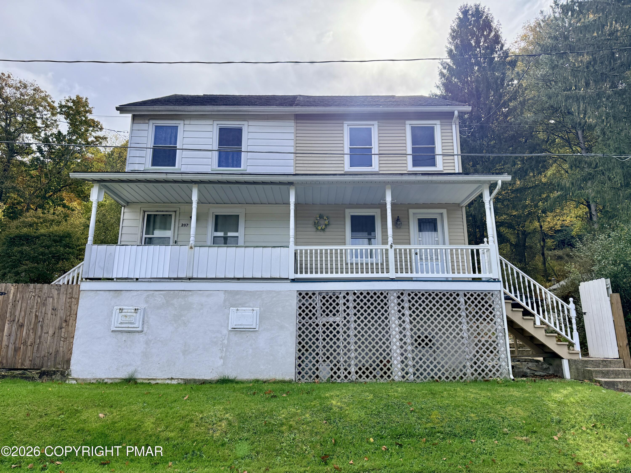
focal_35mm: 24
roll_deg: +0.4
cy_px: 236
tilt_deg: +14.2
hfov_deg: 71.6
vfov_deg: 56.8
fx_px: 437
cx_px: 316
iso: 100
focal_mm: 6.76
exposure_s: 1/3021
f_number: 1.78
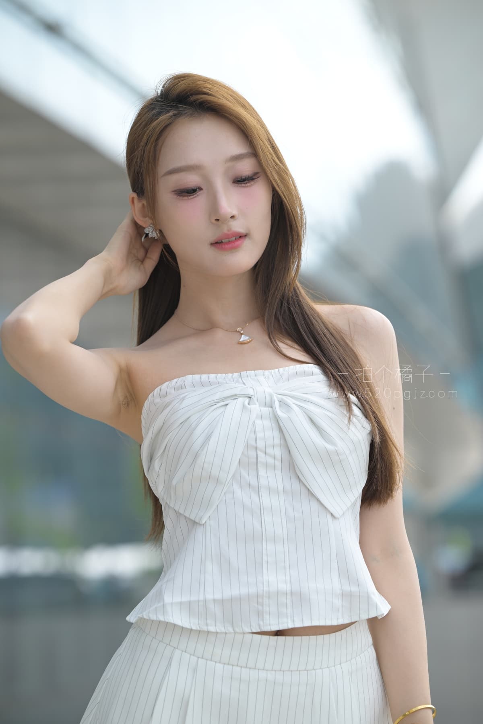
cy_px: 362
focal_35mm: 135
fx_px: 2717
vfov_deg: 15.2
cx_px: 242
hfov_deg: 10.2
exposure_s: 1/400
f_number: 4.5
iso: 100
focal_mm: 135
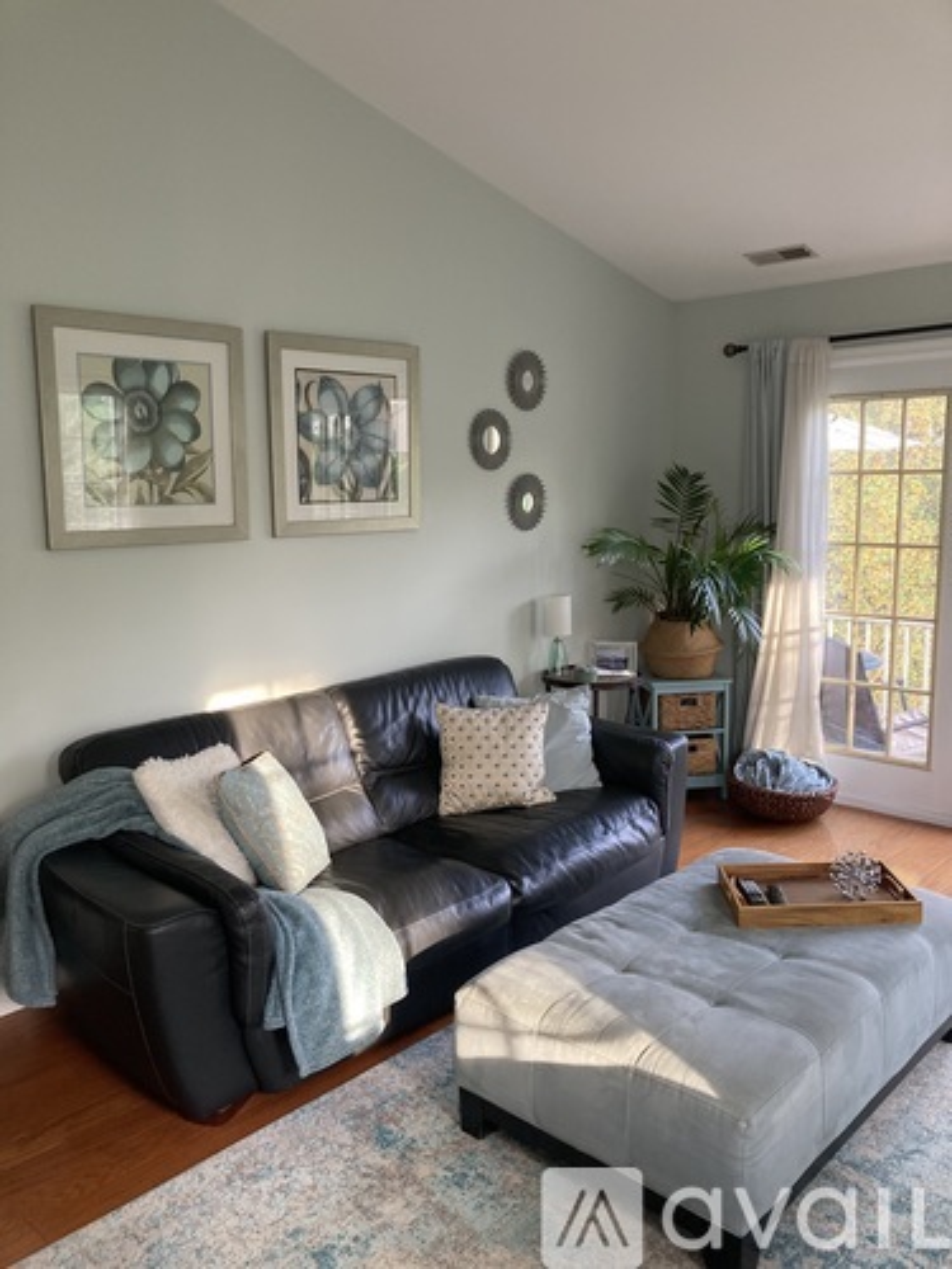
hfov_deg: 49.7
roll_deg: +1.5
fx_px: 1027
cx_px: 476
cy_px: 634
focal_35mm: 28
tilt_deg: -8.6
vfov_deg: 63.4
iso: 80
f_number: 1.8
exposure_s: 1/60
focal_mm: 3.99
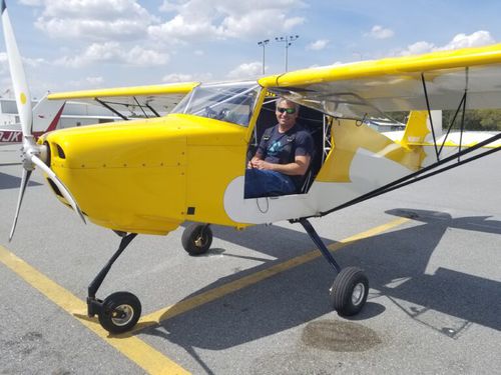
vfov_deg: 53.1
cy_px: 188
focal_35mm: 26
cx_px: 250
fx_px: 376
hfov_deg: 67.3
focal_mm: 4.25
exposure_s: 1/2368
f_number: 1.7
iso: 50
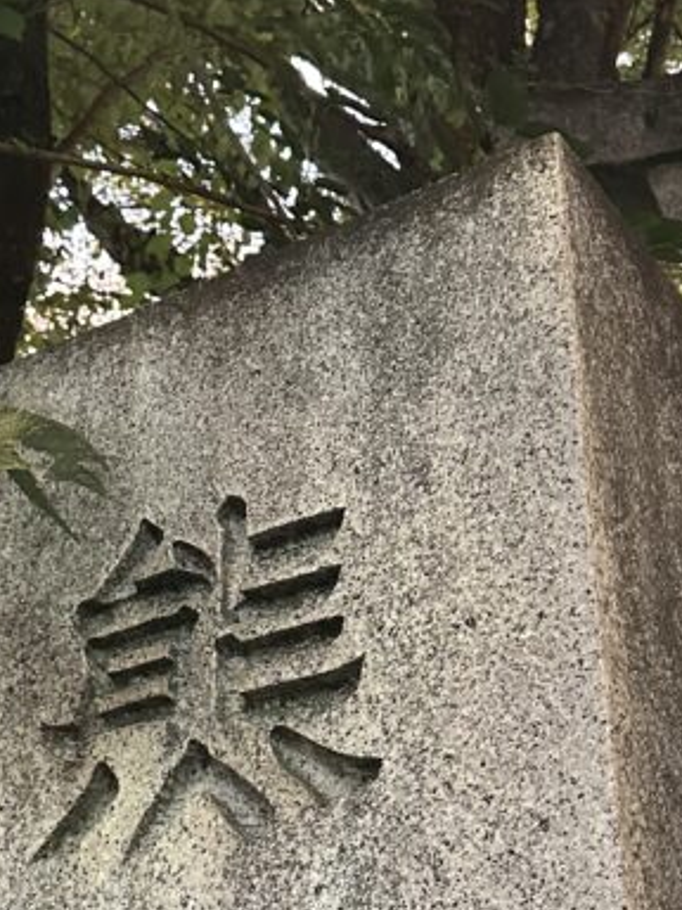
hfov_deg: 22.9
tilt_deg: +26.4
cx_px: 358
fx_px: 1681
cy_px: 583
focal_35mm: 64
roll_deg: +0.0
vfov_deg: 30.1
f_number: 1.78
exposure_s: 1/33
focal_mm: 6.86
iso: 800
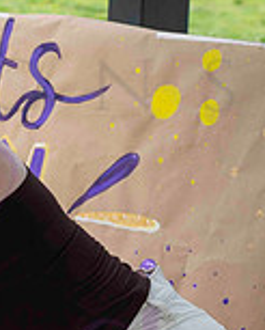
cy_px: 191
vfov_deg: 12.5
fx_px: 1505
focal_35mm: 154
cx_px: -159
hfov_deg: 9.7
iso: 400
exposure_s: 1/500
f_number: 5
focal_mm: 42
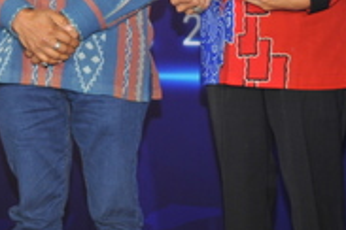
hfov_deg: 10.8
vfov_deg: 7.1
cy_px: -104
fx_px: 1836
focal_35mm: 191
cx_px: 151
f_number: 1.8
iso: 400
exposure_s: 1/250
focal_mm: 50
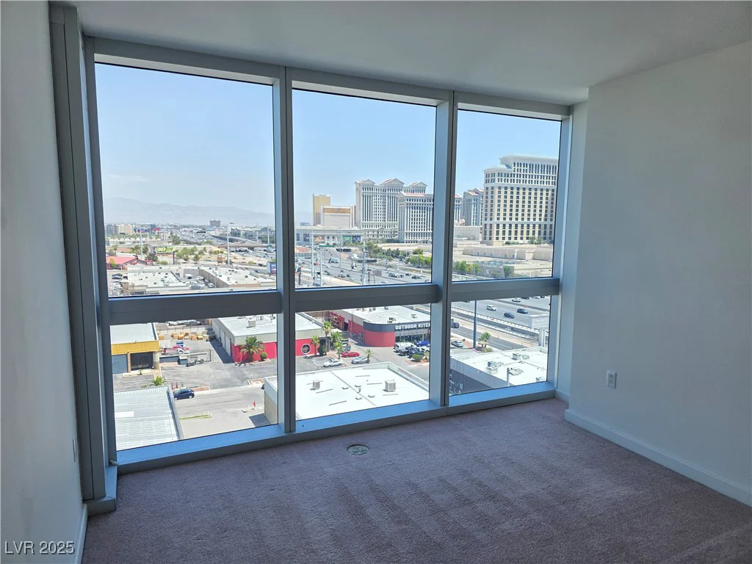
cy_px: 282
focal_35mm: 23
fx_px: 500
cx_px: 376
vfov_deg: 58.9
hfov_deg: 73.9
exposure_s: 1/359
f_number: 1.7
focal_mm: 6.3
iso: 50
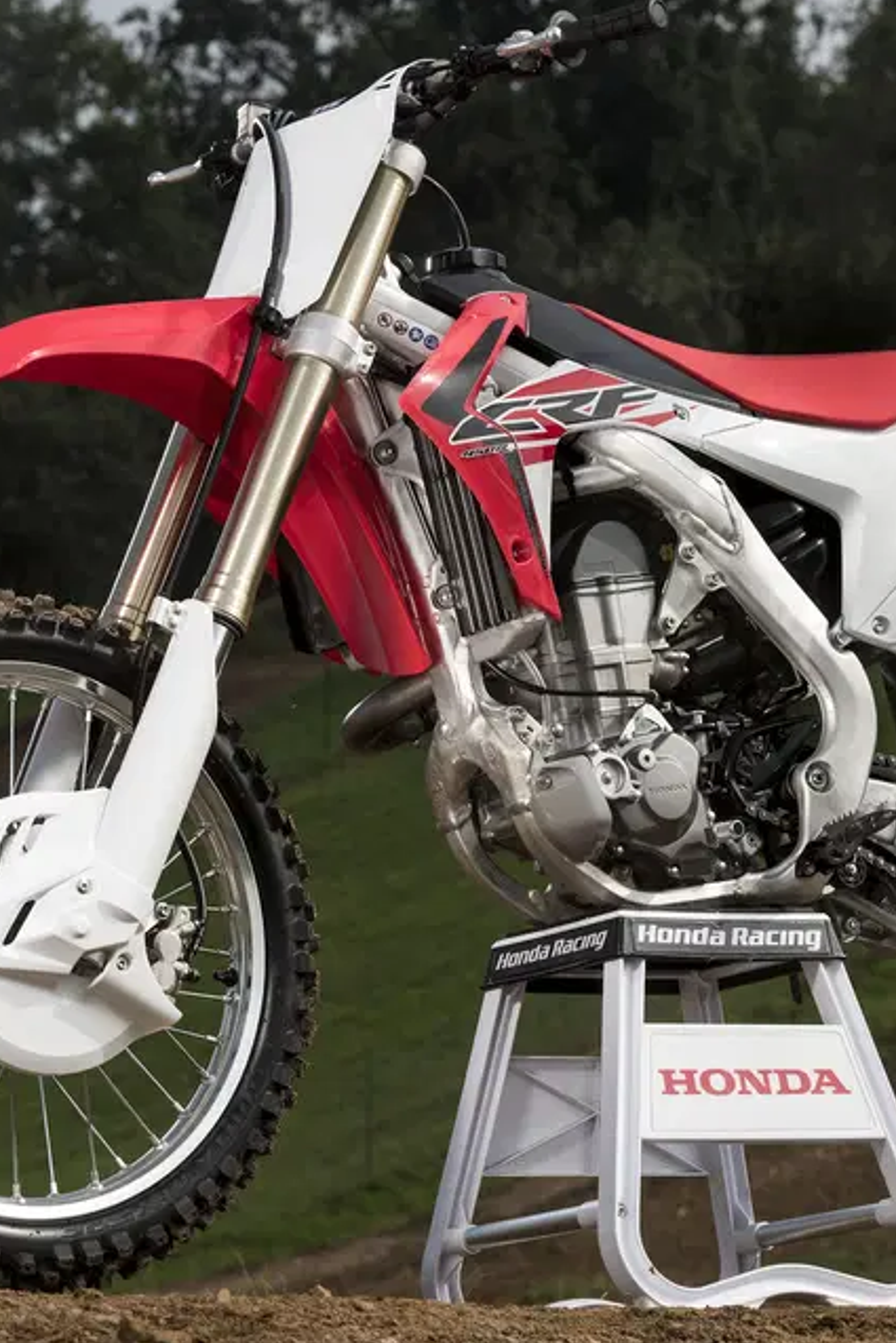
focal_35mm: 179
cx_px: 601
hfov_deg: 7.7
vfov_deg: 11.5
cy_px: 598
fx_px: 6679
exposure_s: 1/250
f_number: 9
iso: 31
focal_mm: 95
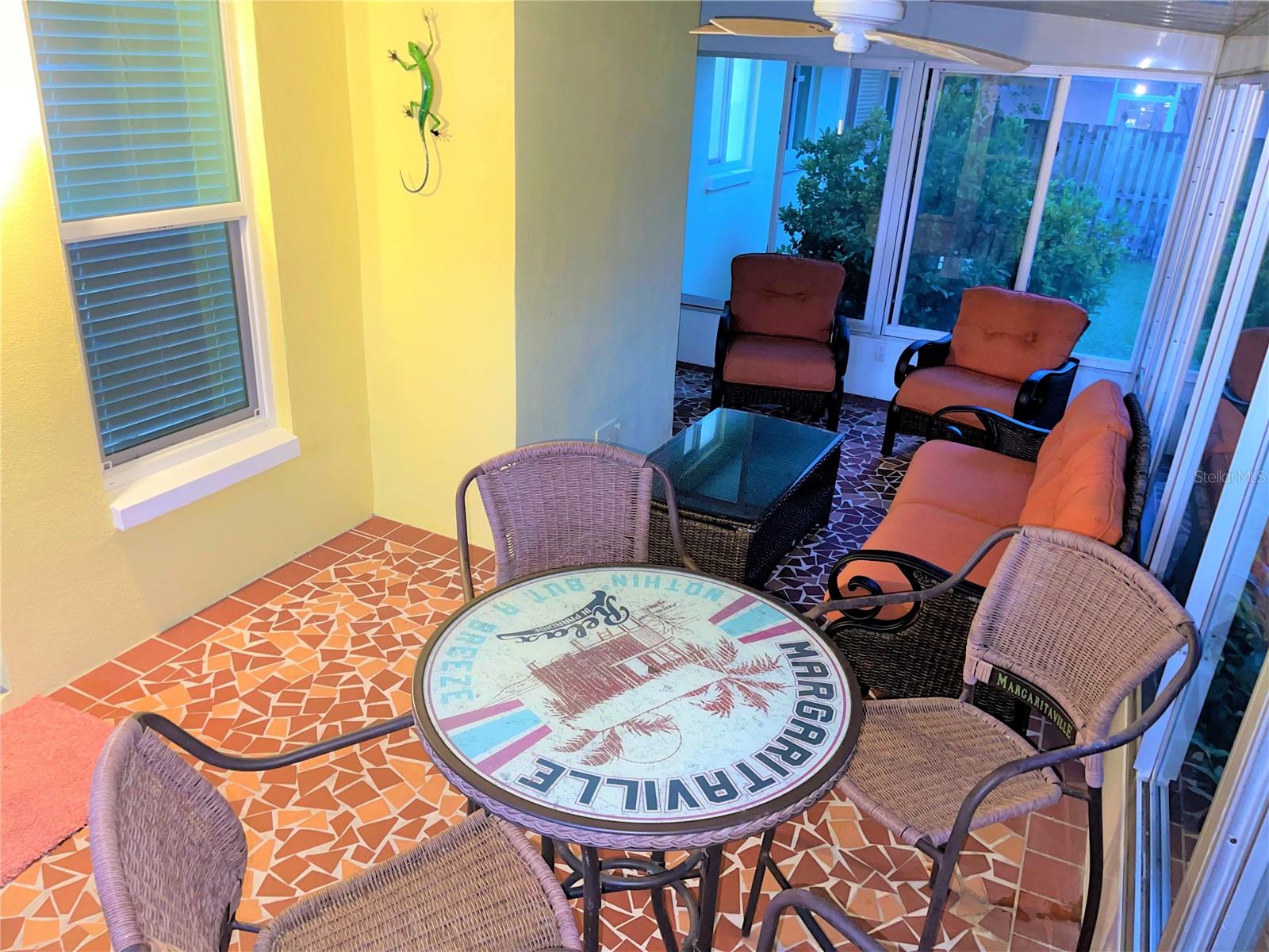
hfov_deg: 67.3
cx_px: 634
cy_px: 476
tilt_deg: -23.8
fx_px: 953
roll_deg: -3.4
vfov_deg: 53.1
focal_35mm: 26
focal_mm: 5.1
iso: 100
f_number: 1.6
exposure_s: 1/12
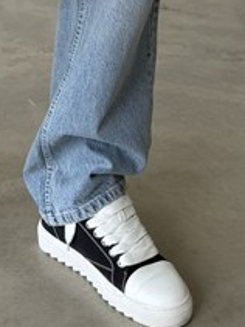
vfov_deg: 19.4
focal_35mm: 91
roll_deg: +0.0
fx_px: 860
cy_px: -130
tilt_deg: -7.9
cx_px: 25
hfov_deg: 16.0
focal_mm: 6.76
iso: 80
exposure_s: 1/350
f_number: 1.78
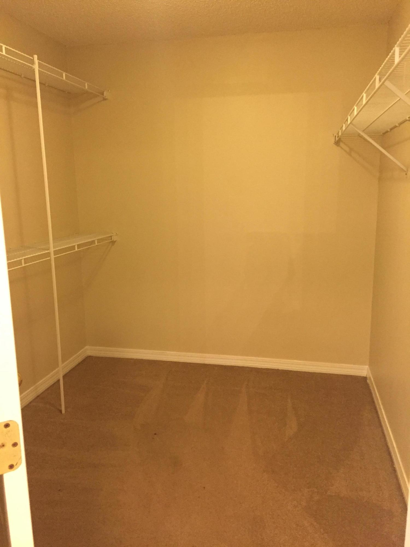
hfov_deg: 48.2
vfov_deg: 61.7
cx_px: 205
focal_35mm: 29
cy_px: 274
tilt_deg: -11.2
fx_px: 458
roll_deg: +0.7
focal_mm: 4.15
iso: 250
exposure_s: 1/20
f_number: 2.2
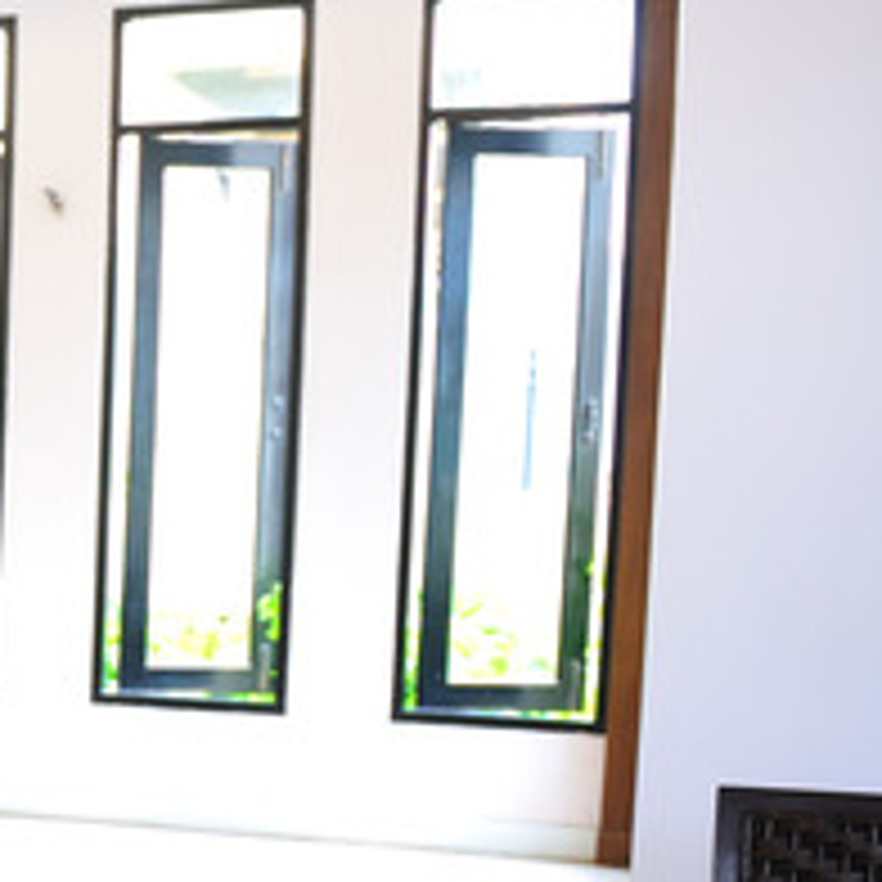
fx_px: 2393
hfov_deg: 17.0
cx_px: -734
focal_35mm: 83
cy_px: 680
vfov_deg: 20.7
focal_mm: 24
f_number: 4
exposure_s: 1/25
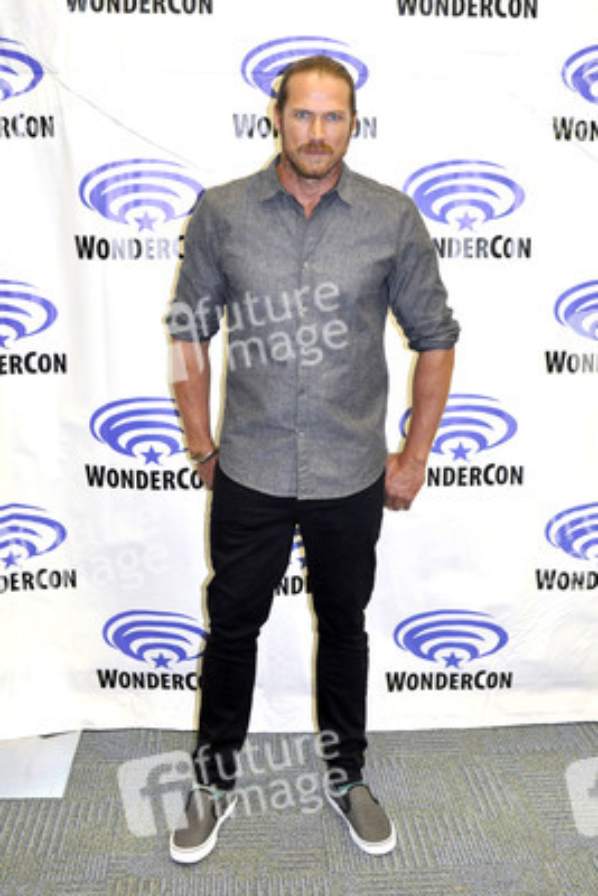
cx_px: 299
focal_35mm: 36
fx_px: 896
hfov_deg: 36.9
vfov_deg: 53.1
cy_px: 448
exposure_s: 1/60
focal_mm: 24
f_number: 4.5
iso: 1000
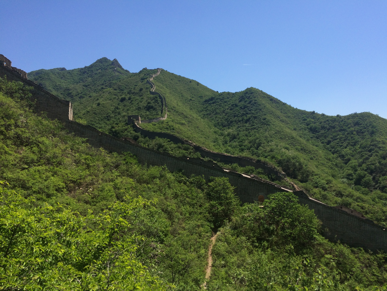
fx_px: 324
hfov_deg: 61.7
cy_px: 146
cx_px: 194
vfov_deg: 48.2
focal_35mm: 29
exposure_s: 1/2160
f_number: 2.2
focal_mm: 4.15
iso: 32
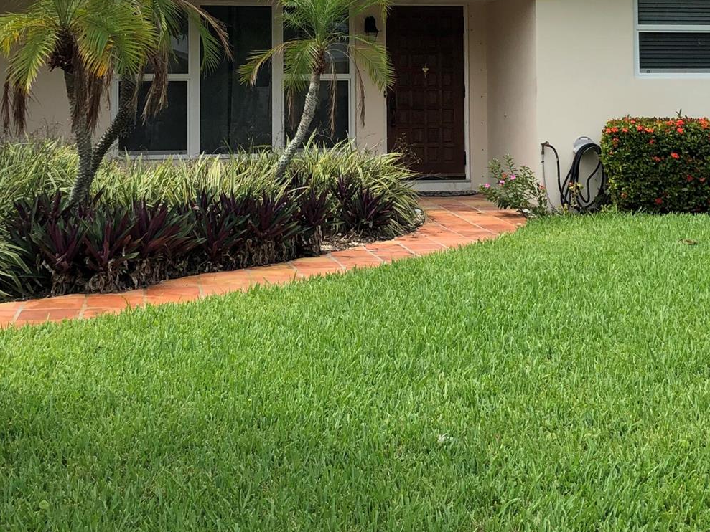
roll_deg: +0.7
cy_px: 75
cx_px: 378
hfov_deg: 33.2
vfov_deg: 24.6
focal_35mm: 58
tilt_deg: +2.0
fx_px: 1190
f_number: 1.8
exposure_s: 1/1473
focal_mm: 4
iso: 20
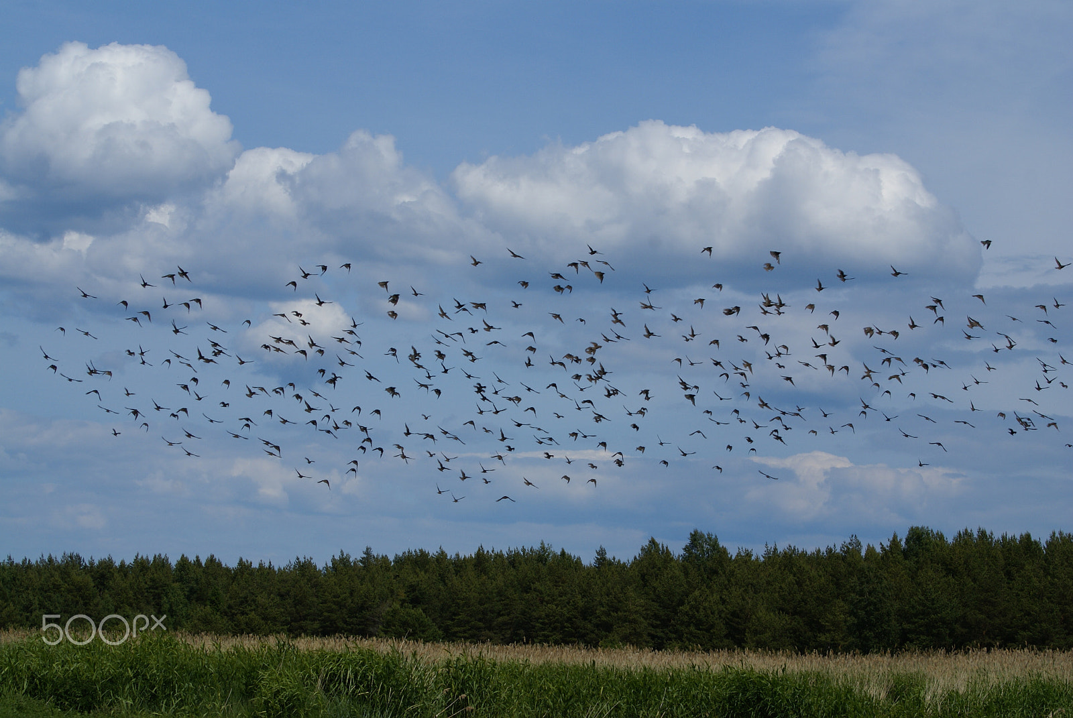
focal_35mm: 112
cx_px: 536
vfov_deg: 12.2
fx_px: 3357
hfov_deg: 18.2
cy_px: 359
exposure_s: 1/320
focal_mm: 75
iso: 100
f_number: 13
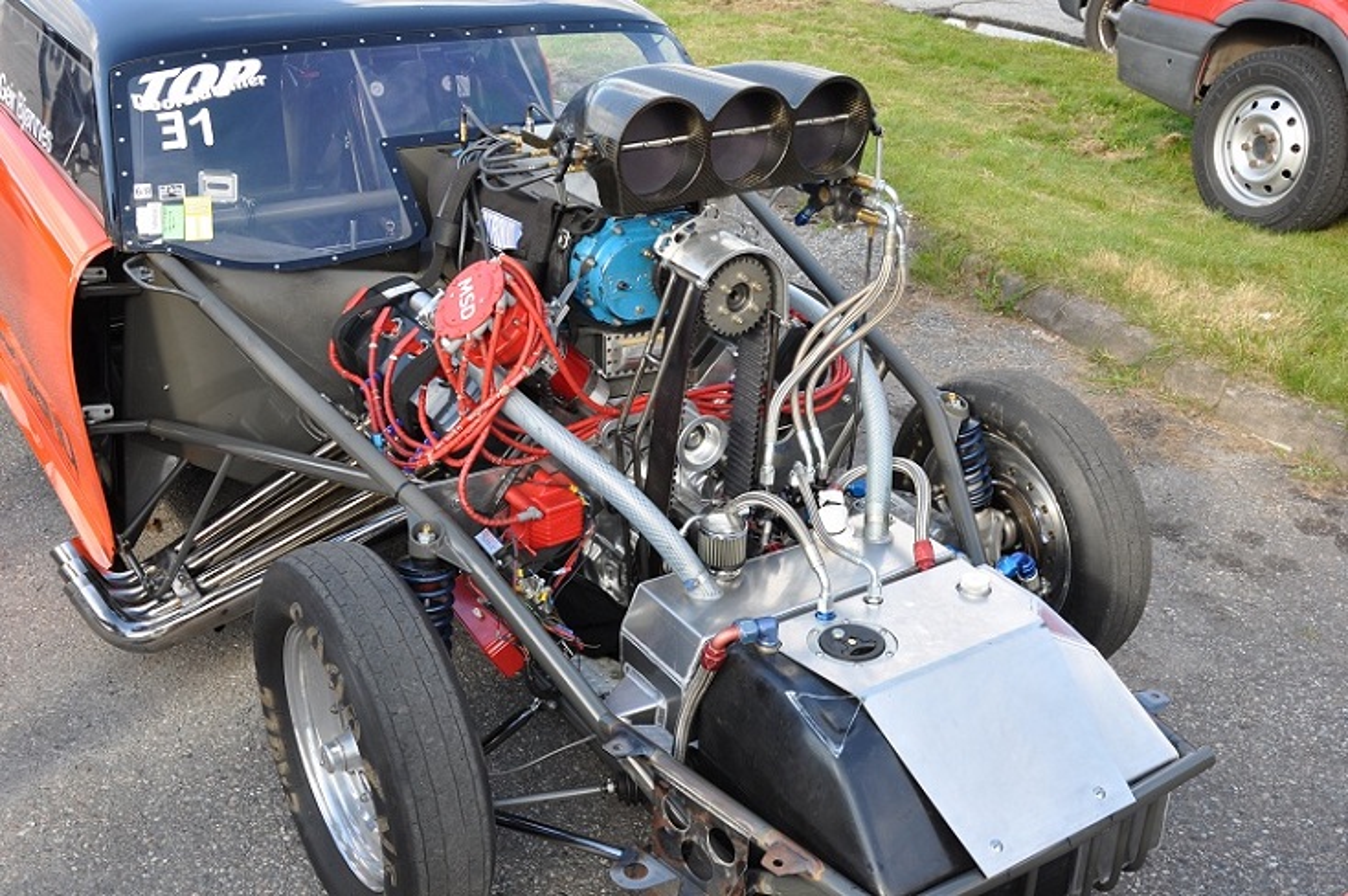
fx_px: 1347
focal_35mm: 36
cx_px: 674
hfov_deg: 53.2
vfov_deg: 36.8
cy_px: 448
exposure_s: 1/60
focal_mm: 24
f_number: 8
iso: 200
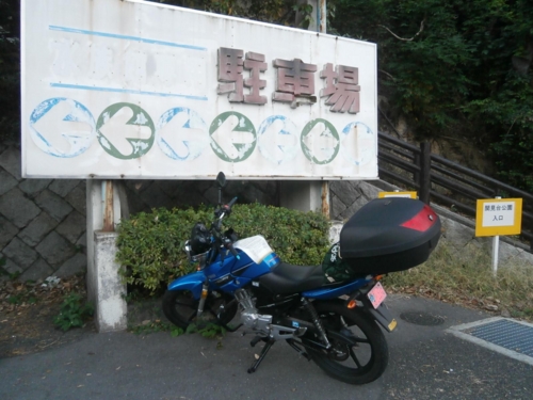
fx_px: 400
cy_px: 200
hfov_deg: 67.3
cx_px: 266
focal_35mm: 26
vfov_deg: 53.1
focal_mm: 4.7
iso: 200
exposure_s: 1/20
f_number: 2.8
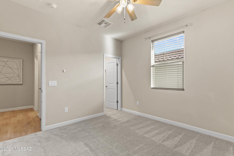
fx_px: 104
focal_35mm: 16
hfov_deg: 96.8
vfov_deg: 73.7
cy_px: 78
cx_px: 117
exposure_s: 1/2.5
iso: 1600
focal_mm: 16
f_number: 20
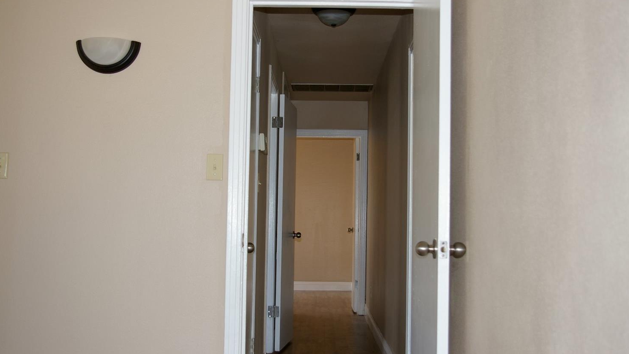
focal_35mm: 50
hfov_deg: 41.7
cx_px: 318
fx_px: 826
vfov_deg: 24.2
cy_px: 160
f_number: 4
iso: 200
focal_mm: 31
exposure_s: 1/45
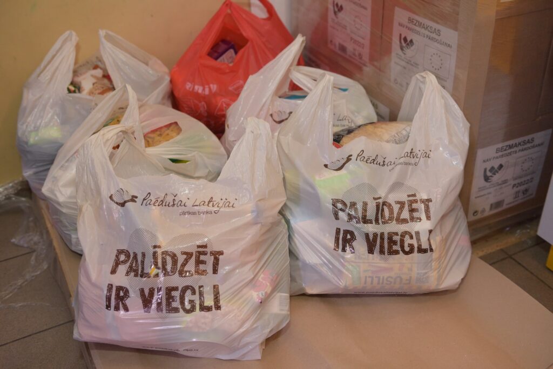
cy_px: 184
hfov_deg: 50.7
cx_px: 276
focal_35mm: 38
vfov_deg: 35.1
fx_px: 584
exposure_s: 1/125
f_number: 3.5
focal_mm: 38
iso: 1400
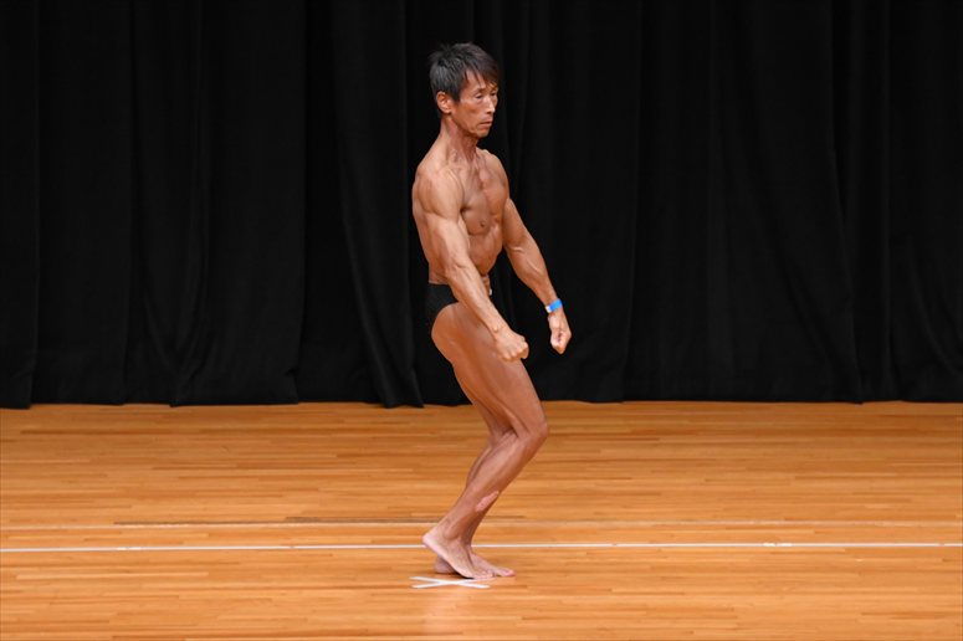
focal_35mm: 285
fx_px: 7620
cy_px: 320
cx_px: 482
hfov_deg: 7.2
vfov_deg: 4.8
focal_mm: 190
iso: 3200
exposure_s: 1/400
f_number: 5.6
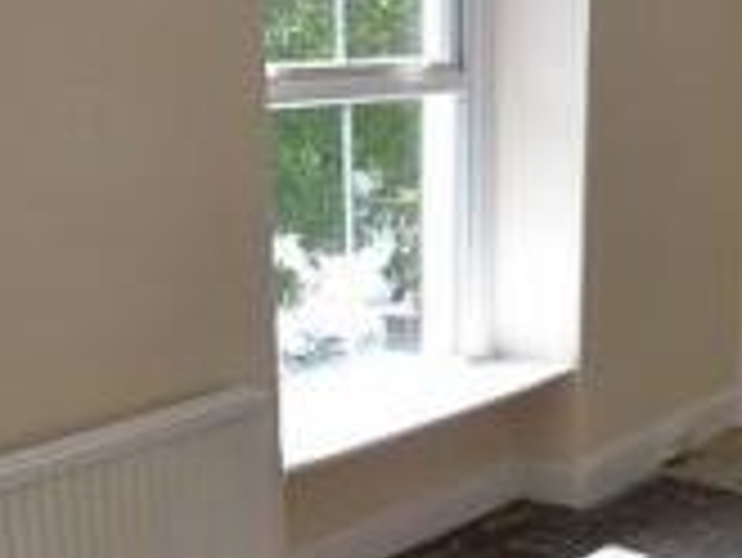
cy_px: 475
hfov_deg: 29.1
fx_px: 1415
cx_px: 531
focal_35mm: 66
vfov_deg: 21.9
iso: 200
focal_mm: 11.5
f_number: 5.6
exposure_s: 1/125
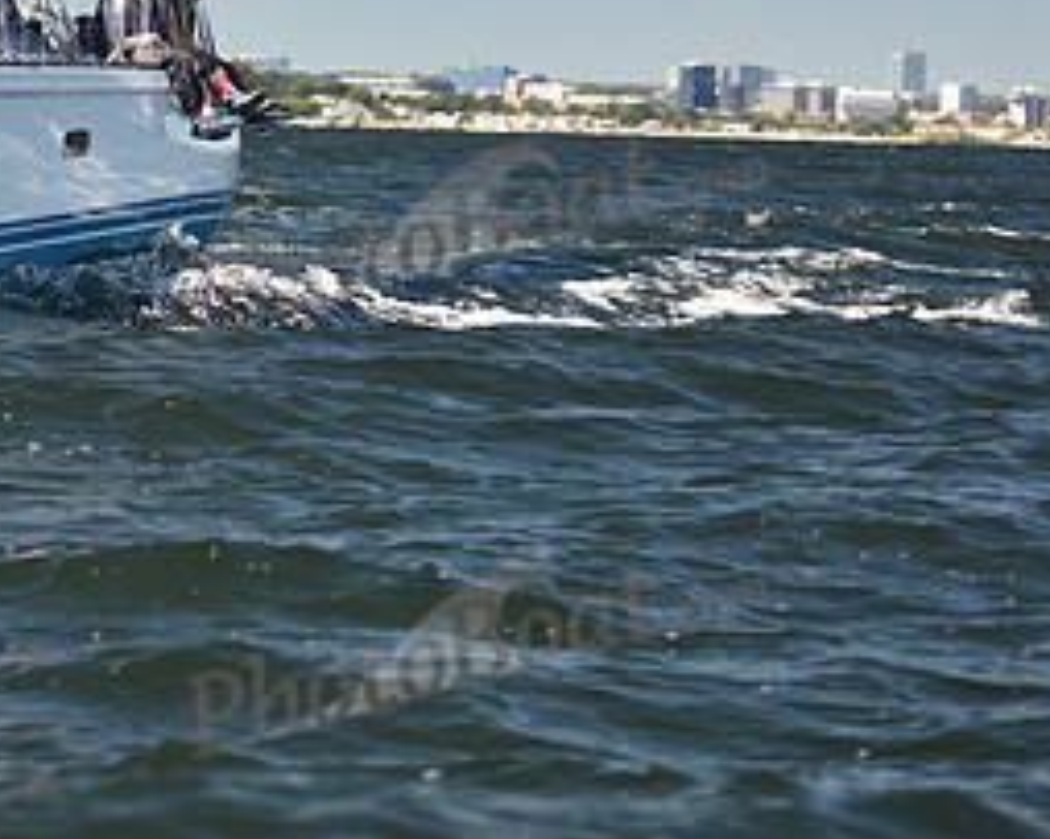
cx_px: -25
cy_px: 72
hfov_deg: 11.4
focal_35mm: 167
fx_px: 5188
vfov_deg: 9.2
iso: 200
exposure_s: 1/800
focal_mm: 78
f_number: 2.8
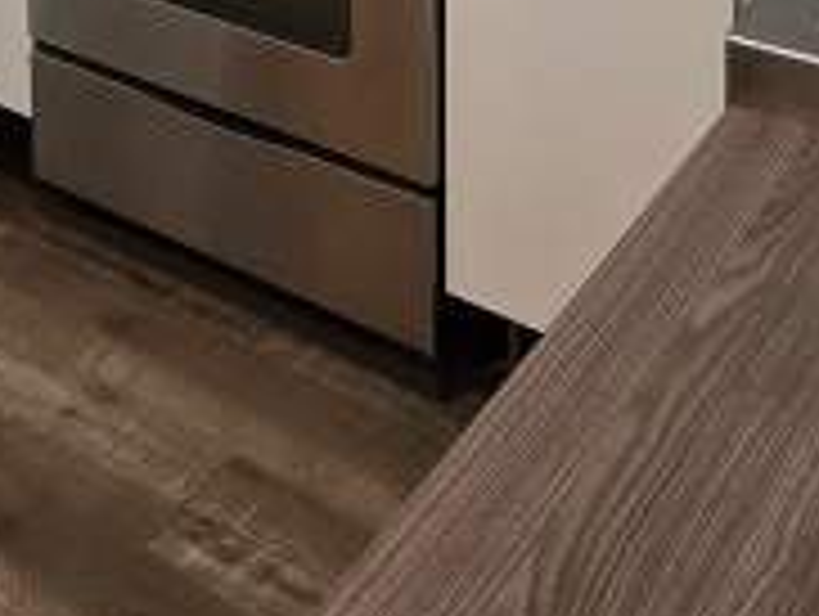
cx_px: 112
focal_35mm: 57
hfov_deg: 32.4
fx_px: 1350
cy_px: -598
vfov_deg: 18.1
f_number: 2.2
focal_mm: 2.2
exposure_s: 1/60
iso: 320
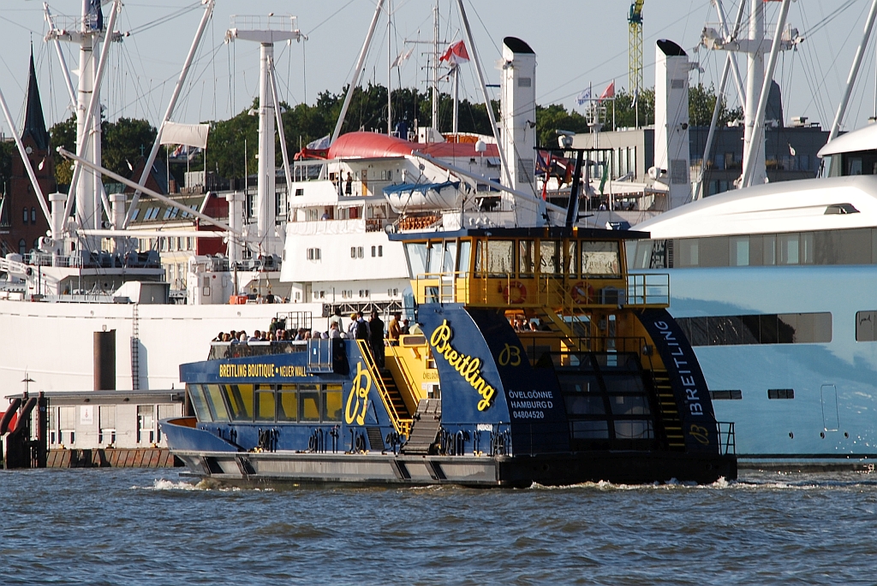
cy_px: 293
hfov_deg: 10.1
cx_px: 438
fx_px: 4938
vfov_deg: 6.8
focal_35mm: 202
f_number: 10
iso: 160
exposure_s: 1/250
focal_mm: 135
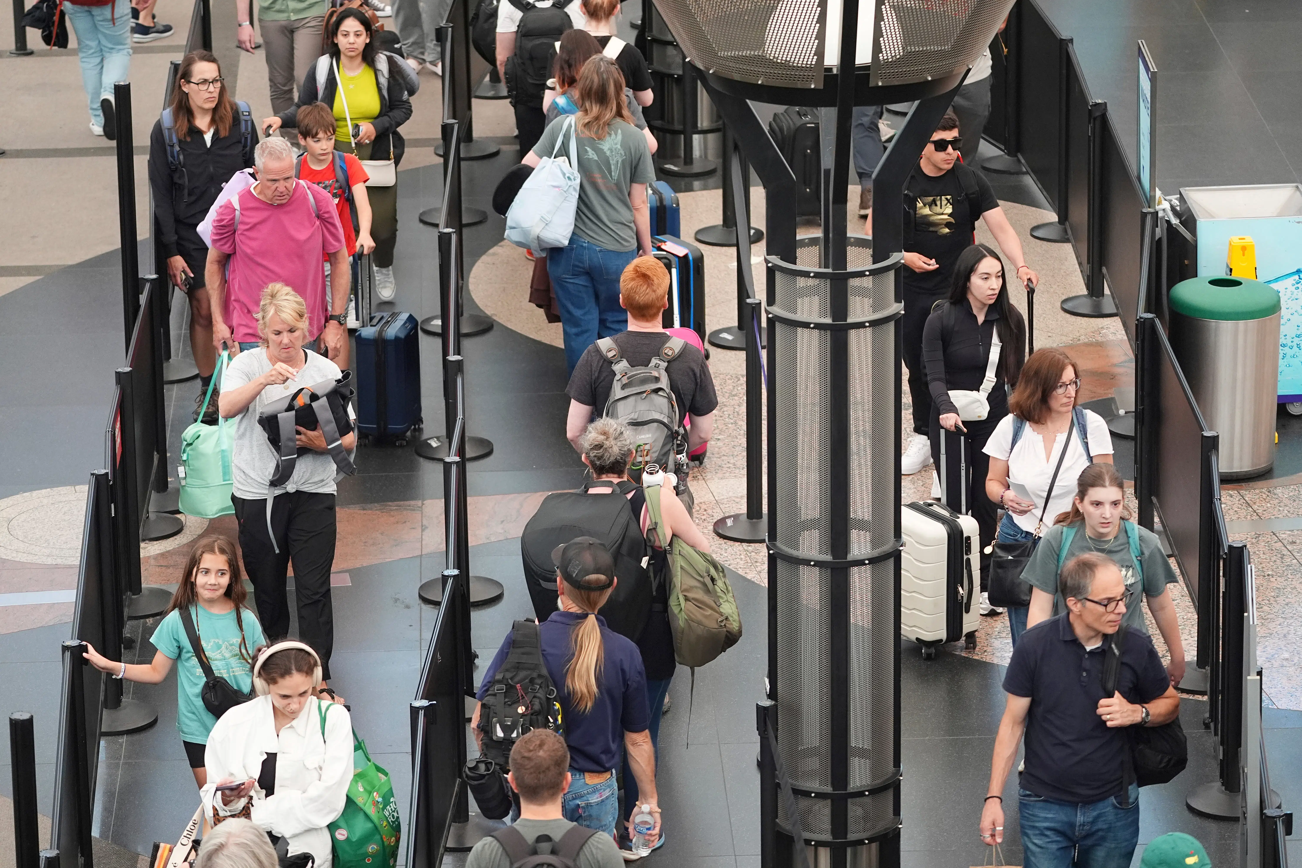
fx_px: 5425
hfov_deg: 13.7
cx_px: 651
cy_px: 434
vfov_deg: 9.1
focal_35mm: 150
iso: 2500
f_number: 5
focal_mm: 150
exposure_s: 1/500
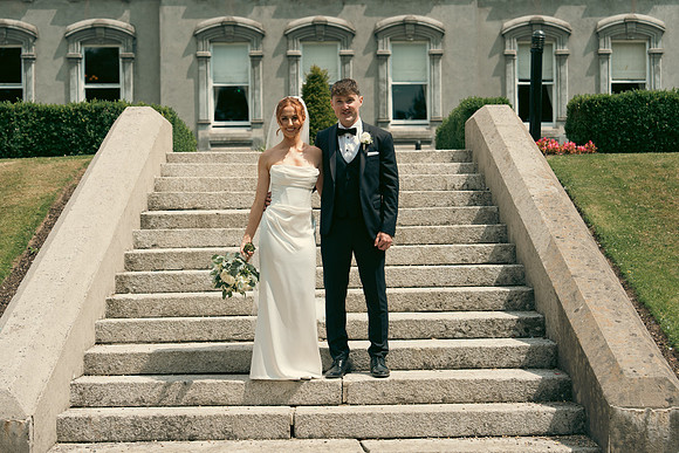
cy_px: 226
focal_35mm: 60
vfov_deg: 22.6
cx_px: 340
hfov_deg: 33.4
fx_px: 1132
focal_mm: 60
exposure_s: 1/1250
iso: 125
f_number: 3.5
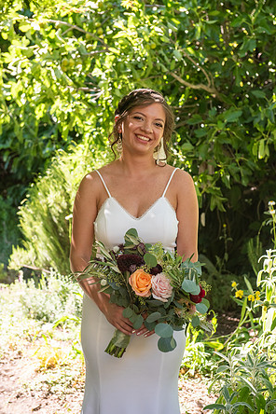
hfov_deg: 19.2
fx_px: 816
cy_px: 207
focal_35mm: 71
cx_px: 139
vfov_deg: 28.5
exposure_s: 1/500
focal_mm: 70
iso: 640
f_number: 5
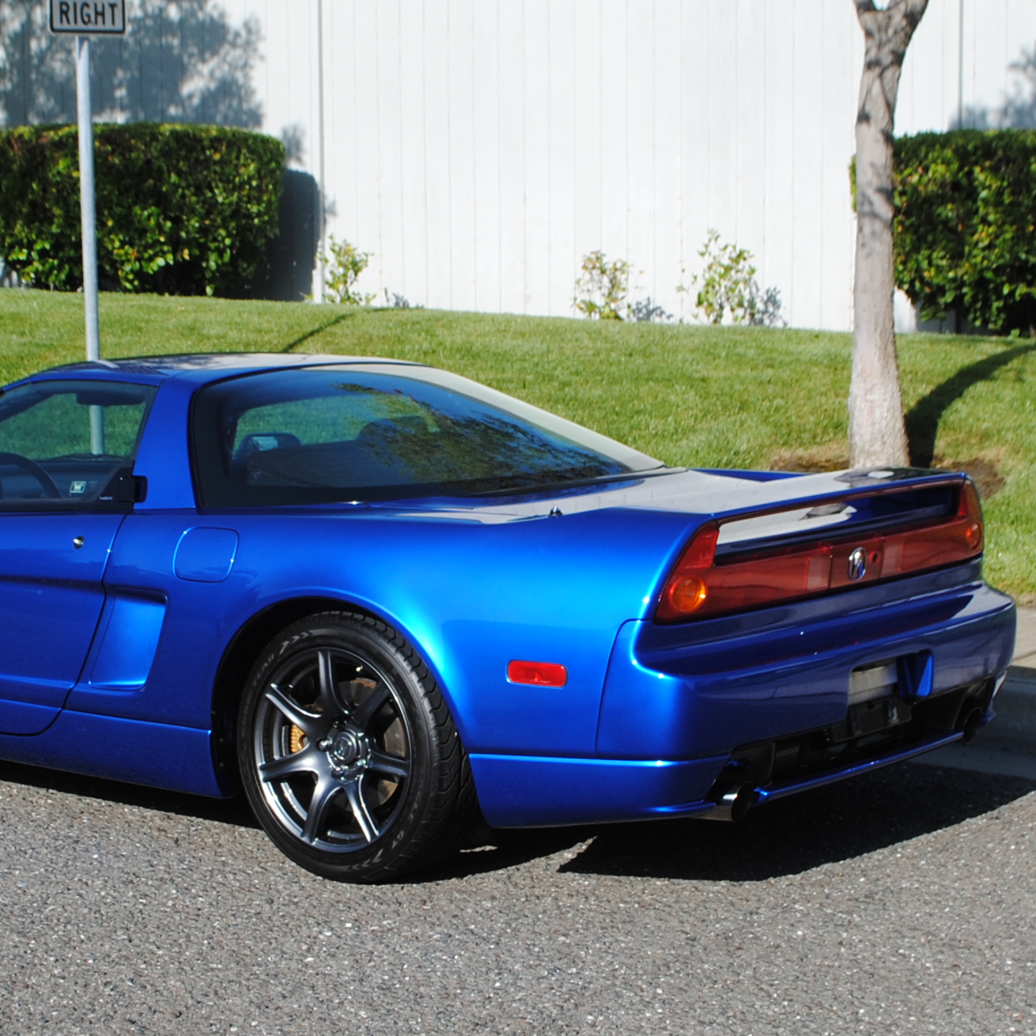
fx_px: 2810
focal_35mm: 83
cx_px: 297
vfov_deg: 20.9
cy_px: 445
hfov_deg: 20.8
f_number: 8
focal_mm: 22
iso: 100
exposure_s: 1/250
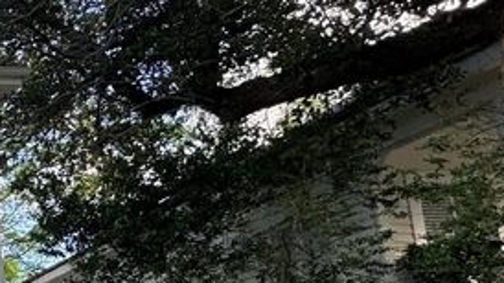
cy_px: 353
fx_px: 762
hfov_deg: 24.2
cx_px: -327
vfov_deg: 19.6
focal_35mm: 57
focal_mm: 2.22
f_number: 2.2
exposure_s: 1/134
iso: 40
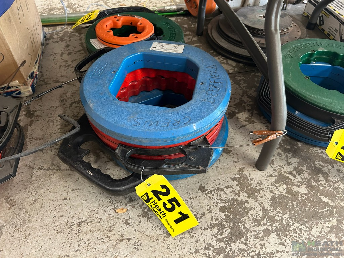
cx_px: 172
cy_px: 129
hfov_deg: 67.3
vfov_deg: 53.1
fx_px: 258
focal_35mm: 26
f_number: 1.5
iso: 250
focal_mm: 5.7
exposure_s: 1/60
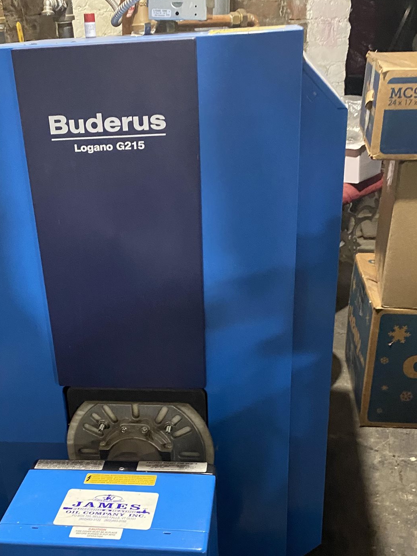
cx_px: 168
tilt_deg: -28.6
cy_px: 416
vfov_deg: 42.5
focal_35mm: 43
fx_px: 691
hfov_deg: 33.5
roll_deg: +4.9
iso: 800
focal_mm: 4.25
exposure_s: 1/30
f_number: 1.8
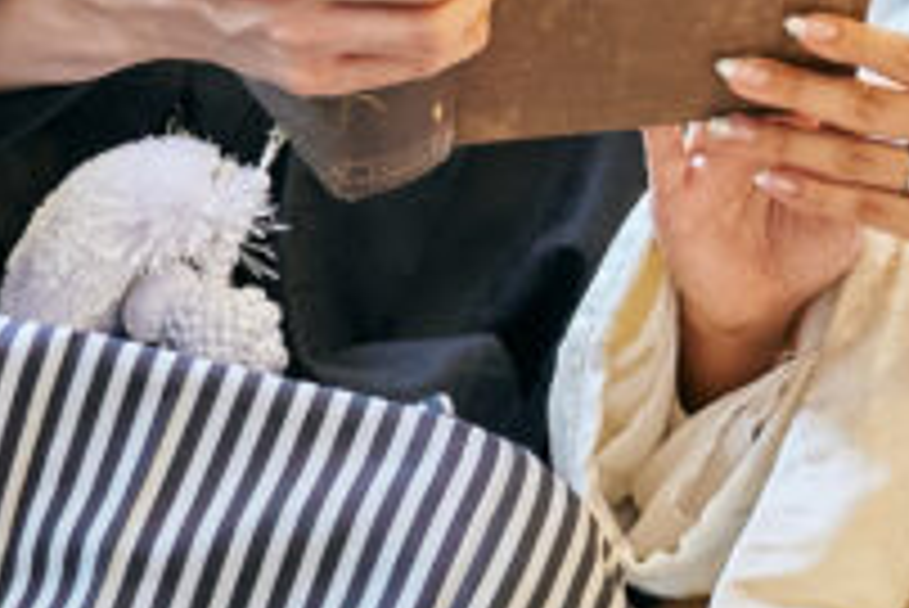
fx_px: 4498
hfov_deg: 11.5
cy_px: 387
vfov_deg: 7.7
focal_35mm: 178
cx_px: 603
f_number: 4
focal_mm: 30
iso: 1600
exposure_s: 1/160
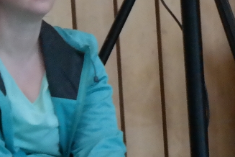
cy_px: 35
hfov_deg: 1.9
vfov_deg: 1.3
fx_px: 7128
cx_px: 438
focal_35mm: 1092
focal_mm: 145
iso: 3200
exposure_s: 1/160
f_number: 5.6
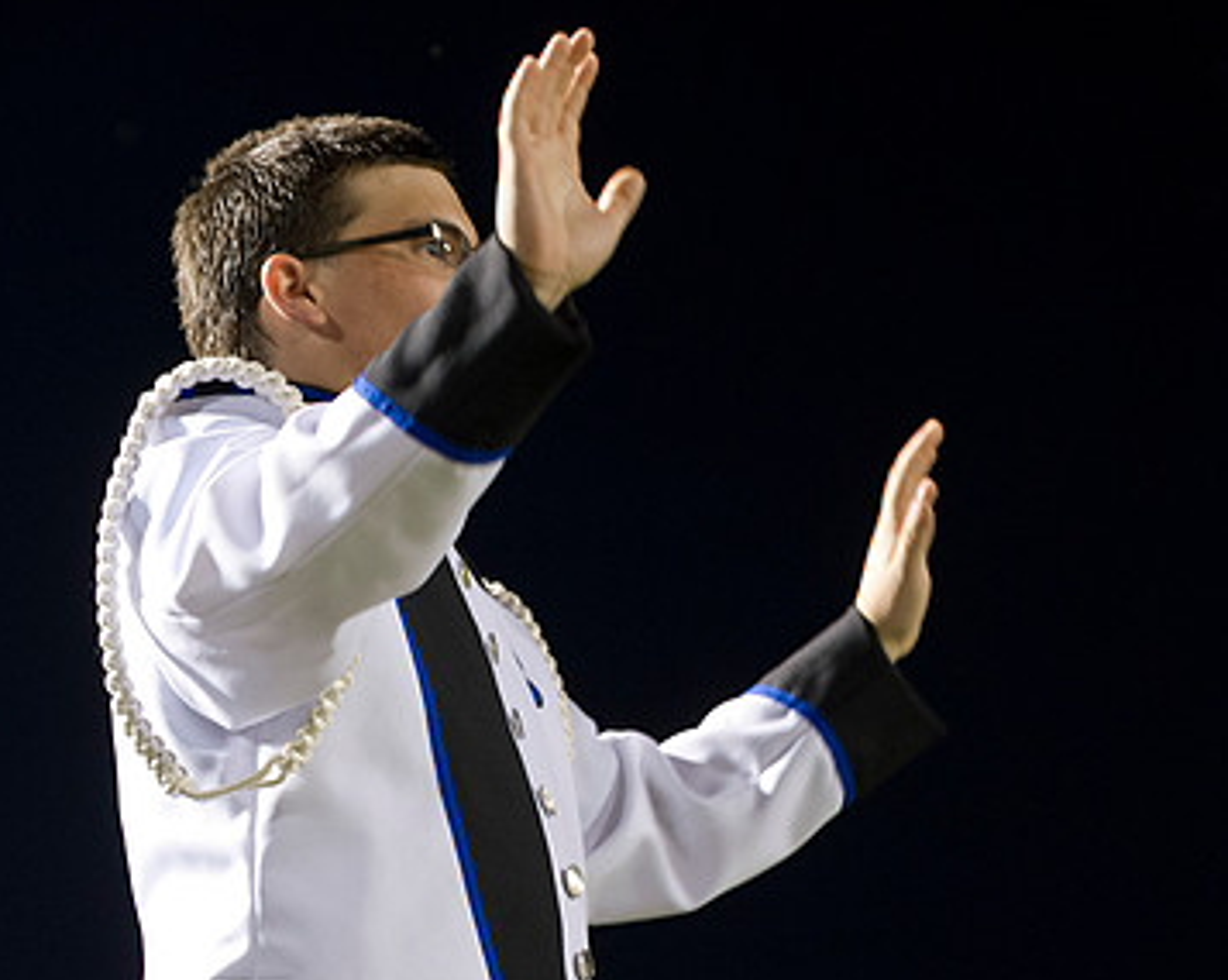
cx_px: 540
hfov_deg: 10.9
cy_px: 629
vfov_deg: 8.7
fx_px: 6428
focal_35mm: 177
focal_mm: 116
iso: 3200
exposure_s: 1/125
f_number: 3.2
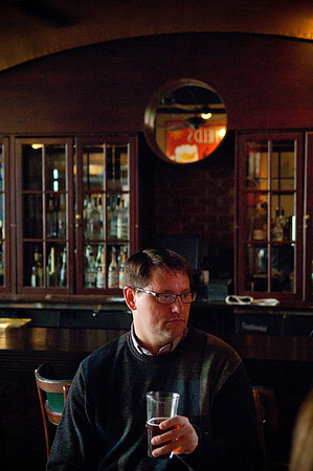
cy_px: 236
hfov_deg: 23.7
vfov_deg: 35.1
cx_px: 156
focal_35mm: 57
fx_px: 745
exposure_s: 1/40
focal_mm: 38
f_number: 3.2
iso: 800
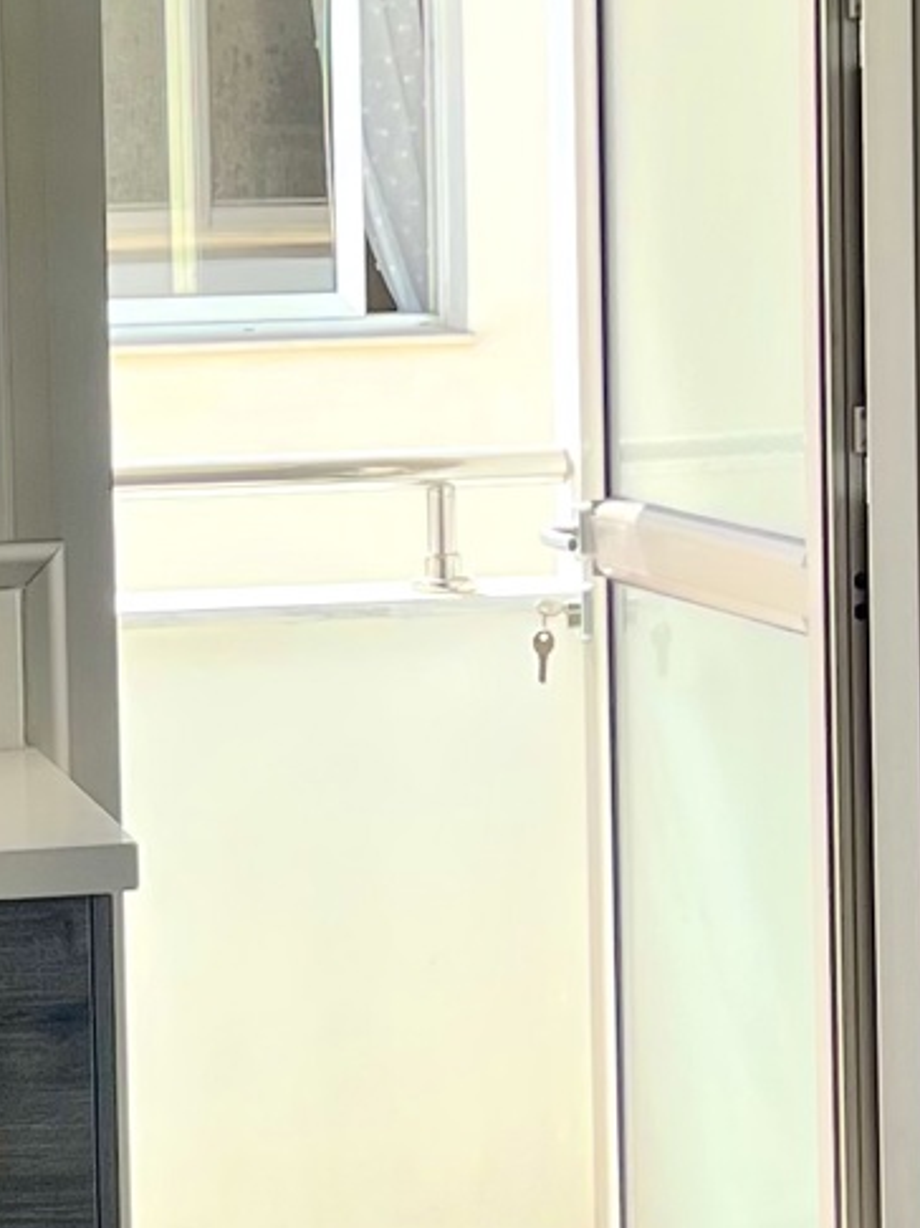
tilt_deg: -3.1
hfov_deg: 10.8
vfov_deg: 14.4
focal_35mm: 137
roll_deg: +1.4
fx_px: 4859
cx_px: 379
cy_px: 359
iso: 50
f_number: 1.5
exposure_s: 1/924
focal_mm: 5.7
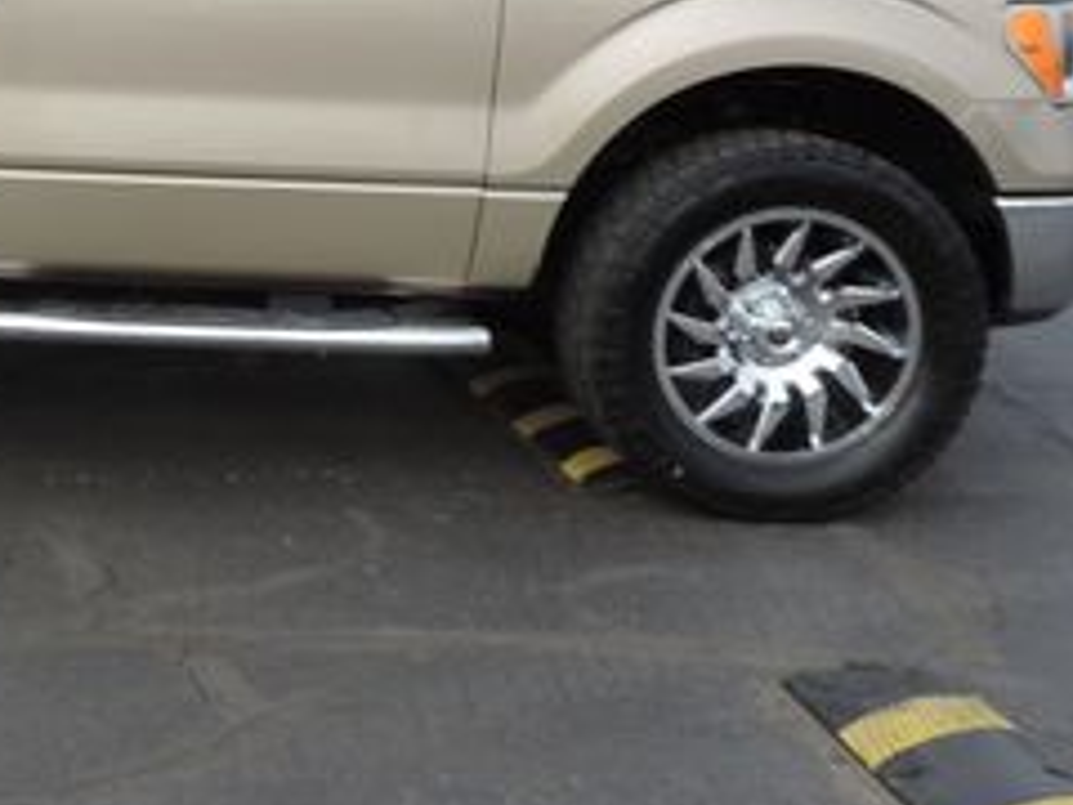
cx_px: -139
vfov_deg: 22.5
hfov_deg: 27.4
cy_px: 130
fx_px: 1984
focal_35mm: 64
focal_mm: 4.3
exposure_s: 1/400
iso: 80
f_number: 3
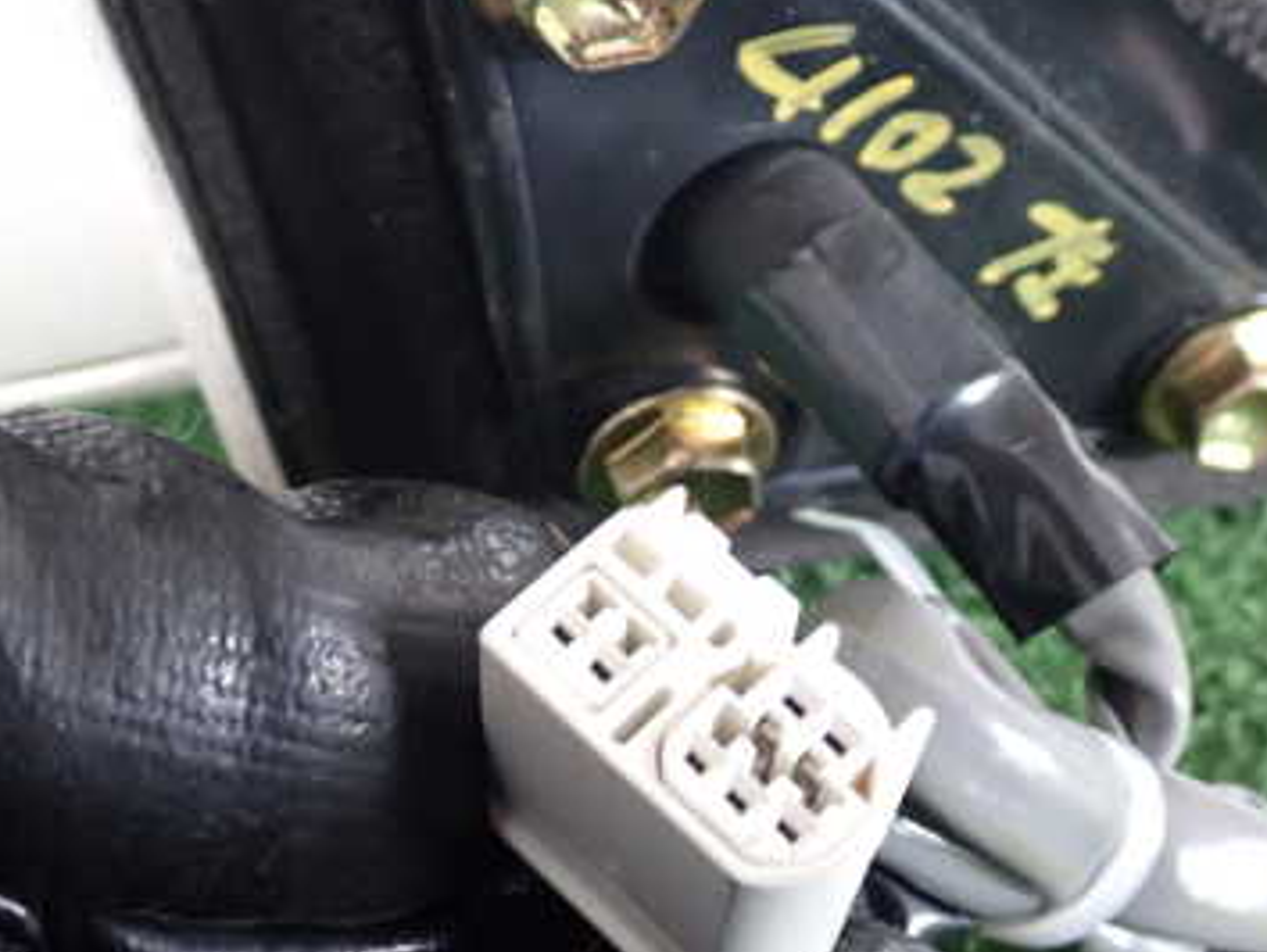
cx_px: 727
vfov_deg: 23.9
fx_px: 2234
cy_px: 641
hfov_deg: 31.6
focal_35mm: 61
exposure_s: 1/40
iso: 400
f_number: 3.5
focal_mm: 6.37
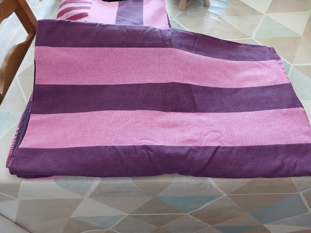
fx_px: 243
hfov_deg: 65.3
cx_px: 156
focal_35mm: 27
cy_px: 116
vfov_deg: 51.4
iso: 400
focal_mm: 3.98
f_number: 1.8
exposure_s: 1/25
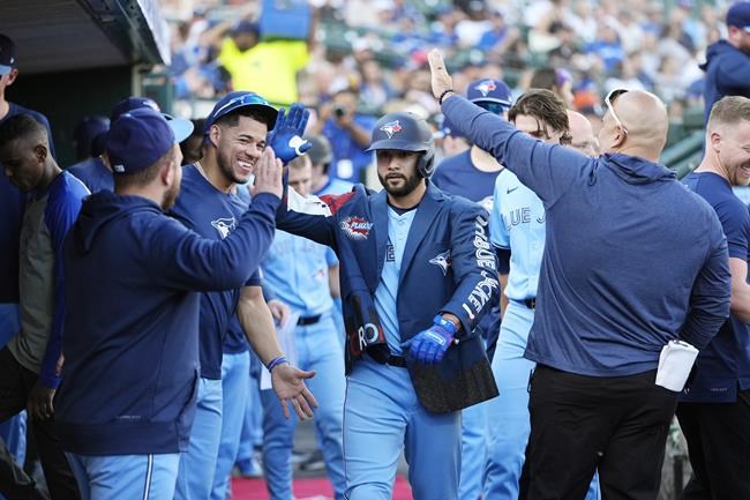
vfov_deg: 6.9
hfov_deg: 10.3
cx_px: 375
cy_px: 250
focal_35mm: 200
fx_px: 4165
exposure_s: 1/2000
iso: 1250
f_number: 3.5
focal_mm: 200
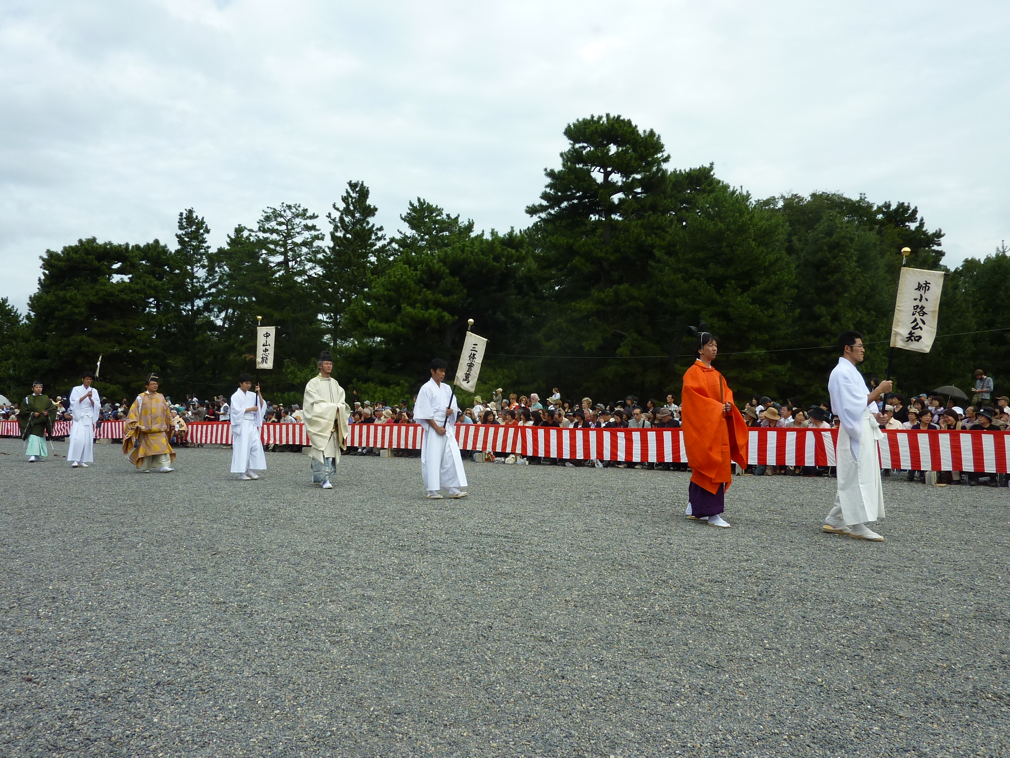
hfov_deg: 69.4
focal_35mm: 25
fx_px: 729
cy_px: 379
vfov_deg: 54.9
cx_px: 505
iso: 80
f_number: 4
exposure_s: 1/500
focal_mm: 4.1
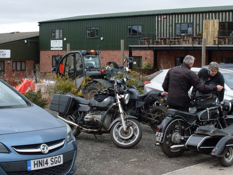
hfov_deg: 29.3
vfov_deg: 22.2
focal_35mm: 66
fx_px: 444
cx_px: 140
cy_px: 101
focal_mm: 6.3
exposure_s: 1/250
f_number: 2.8
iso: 80
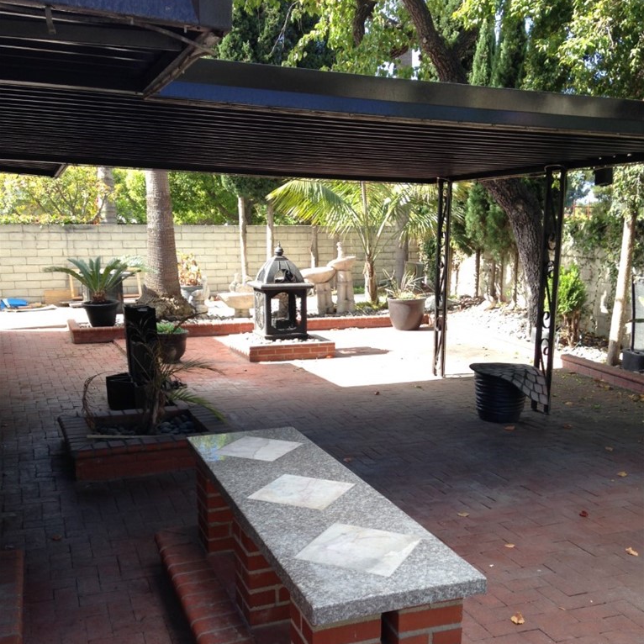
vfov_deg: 42.5
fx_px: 821
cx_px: 322
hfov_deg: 42.8
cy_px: 409
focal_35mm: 39
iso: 50
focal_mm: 4.12
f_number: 2.4
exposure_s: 1/203
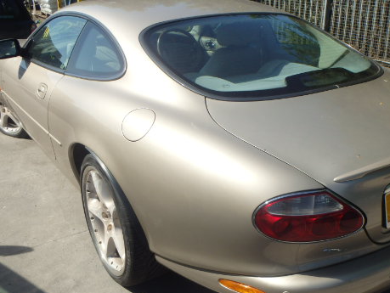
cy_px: 170
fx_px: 440
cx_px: 245
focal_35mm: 39
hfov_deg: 47.4
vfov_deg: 36.8
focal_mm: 5
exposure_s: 1/125
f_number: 11
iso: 125
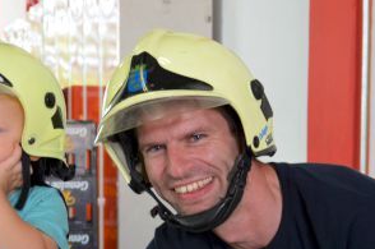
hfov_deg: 19.3
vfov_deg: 12.8
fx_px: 1102
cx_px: 180
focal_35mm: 106
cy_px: 209
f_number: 4.2
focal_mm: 32
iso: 1000
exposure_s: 1/30
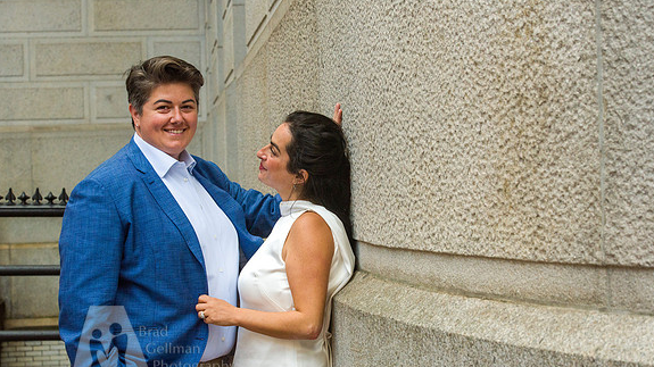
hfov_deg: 28.6
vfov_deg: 16.3
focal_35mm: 74
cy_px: 216
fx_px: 1283
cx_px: 328
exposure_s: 1/640
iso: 800
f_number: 6.3
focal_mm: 70
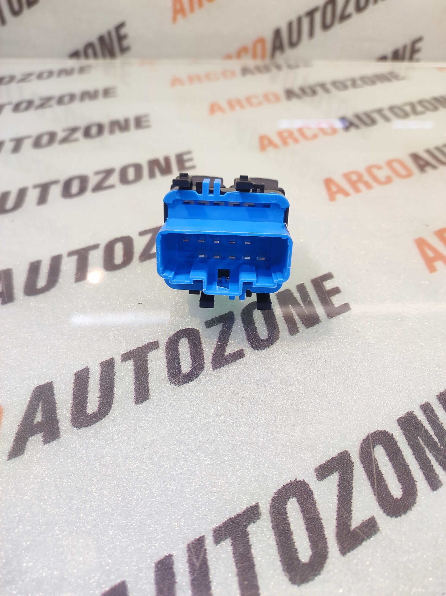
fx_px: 292
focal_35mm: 17
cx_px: 223
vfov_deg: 91.1
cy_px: 298
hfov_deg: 74.7
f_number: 1.79
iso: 226
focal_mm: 4.74
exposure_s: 1/33
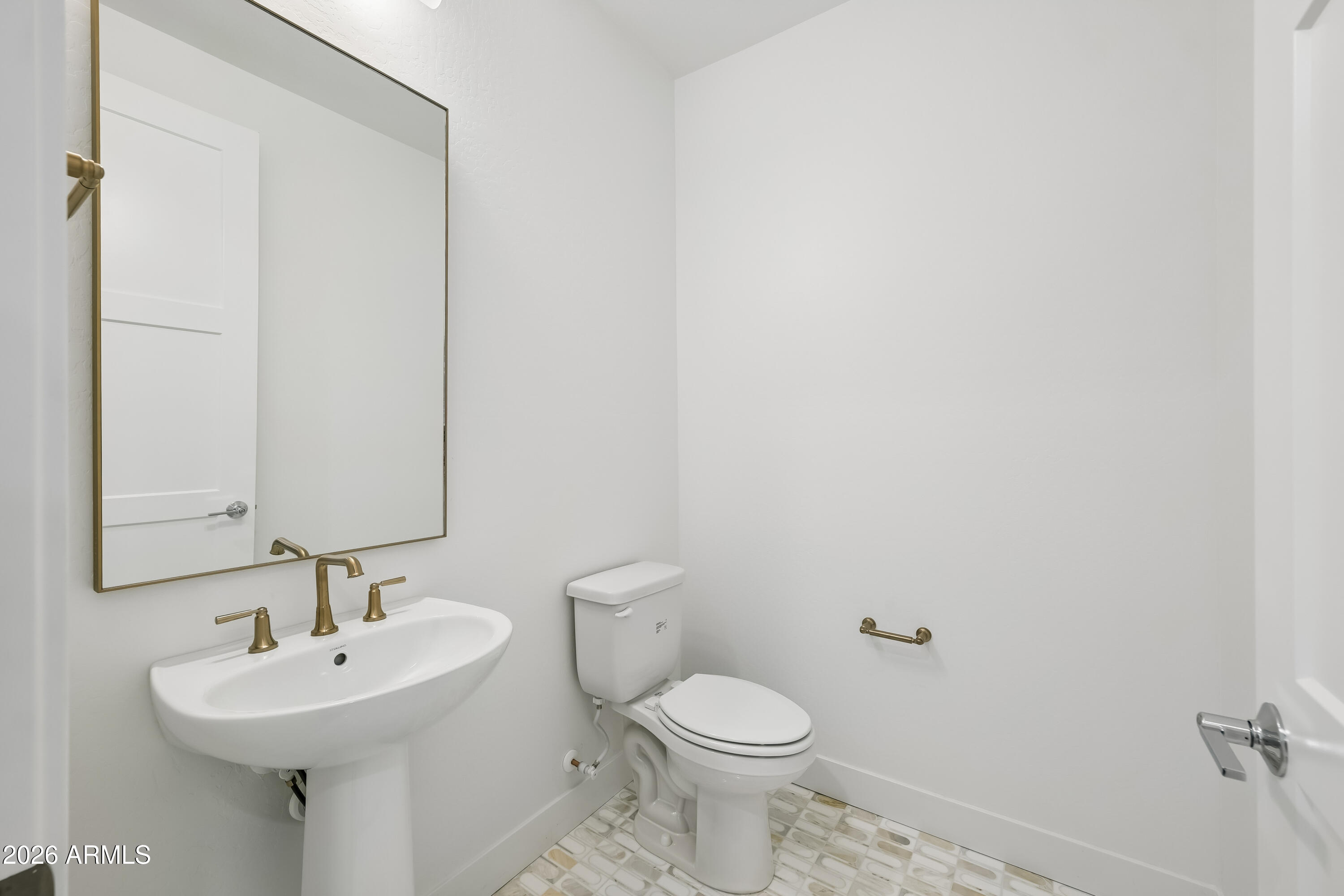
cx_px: 672
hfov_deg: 104.3
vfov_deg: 81.2
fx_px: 523
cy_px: 448
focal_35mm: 14
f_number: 8
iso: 400
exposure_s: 1/30
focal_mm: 14
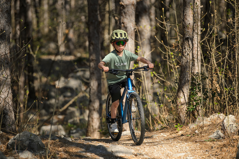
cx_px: 113
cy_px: 91
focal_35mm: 214
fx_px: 1421
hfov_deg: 9.6
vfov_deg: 6.4
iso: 200
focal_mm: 175
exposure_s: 1/2500
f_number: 2.8
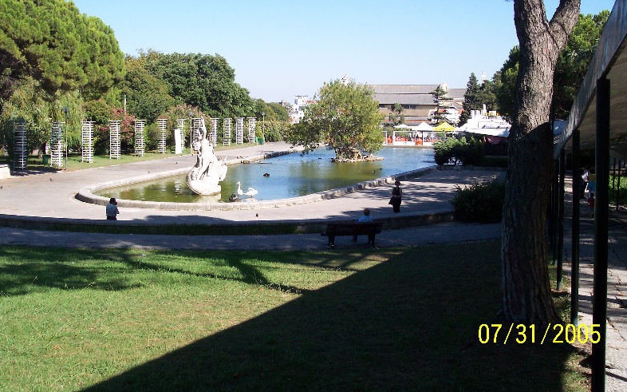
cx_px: 314
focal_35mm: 41
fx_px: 700
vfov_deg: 31.1
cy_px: 154
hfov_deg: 48.2
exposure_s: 1/500
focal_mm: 8
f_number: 4.8
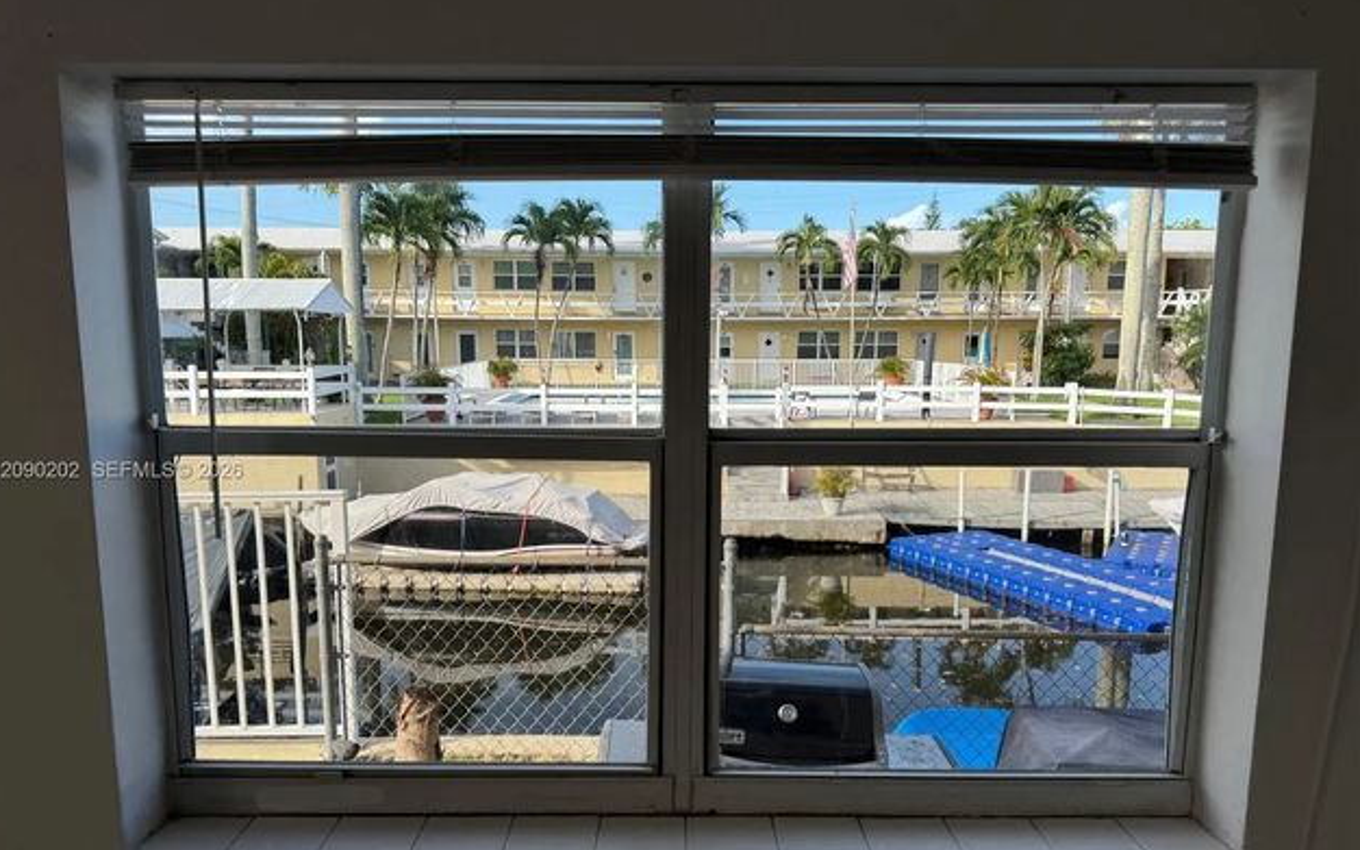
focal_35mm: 26
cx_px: 667
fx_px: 964
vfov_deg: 47.5
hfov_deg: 70.4
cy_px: 472
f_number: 1.78
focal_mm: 6.76
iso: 80
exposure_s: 1/1261
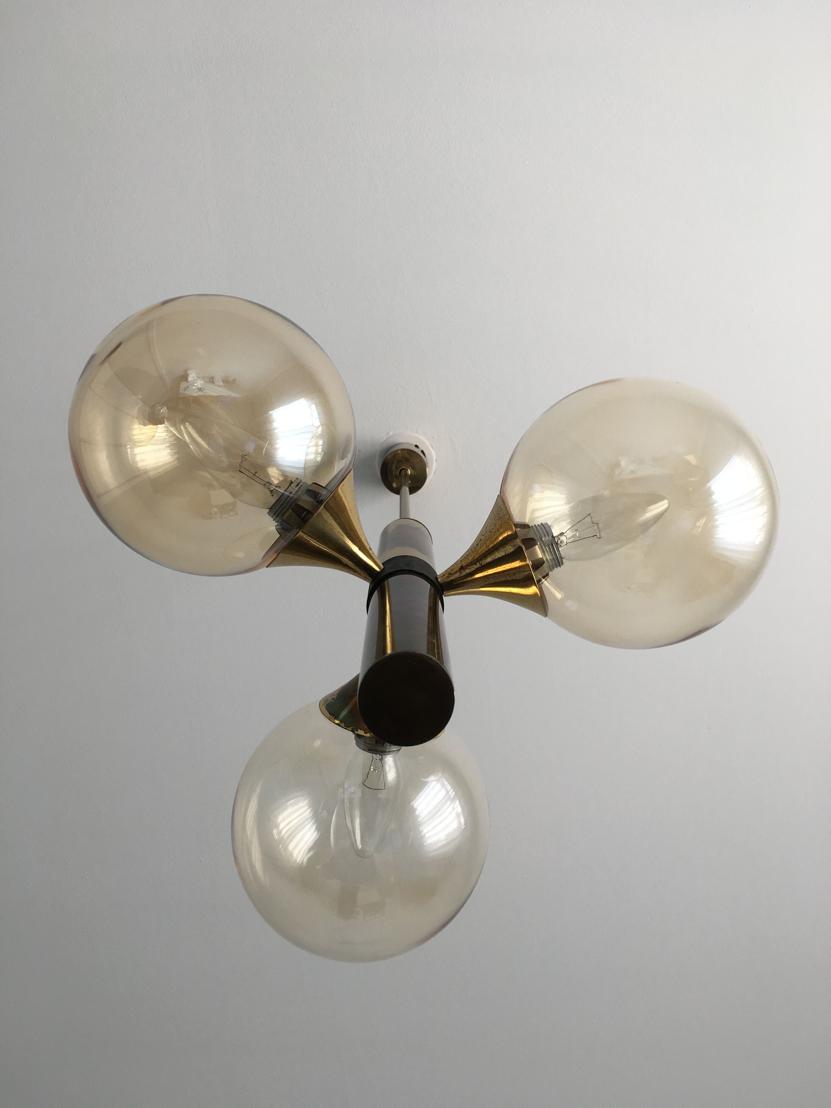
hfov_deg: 48.2
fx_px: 928
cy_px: 554
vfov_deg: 61.7
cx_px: 416
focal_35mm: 29
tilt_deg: +80.1
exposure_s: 1/100
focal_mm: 4.15
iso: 25
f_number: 2.2
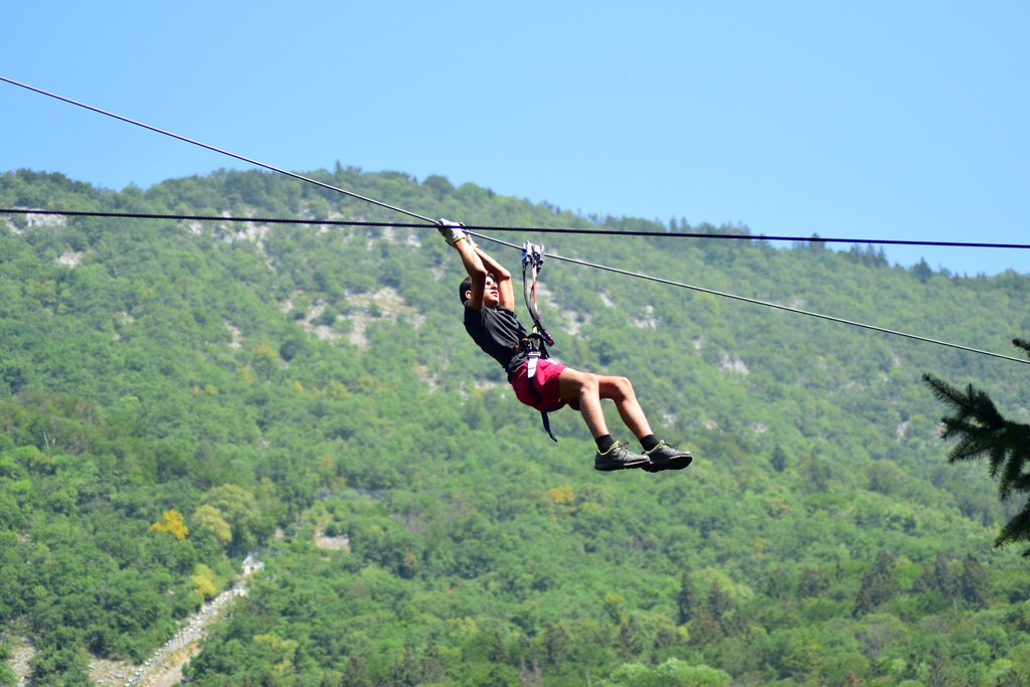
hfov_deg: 19.5
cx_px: 515
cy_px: 344
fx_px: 3004
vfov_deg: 13.0
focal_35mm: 105
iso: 180
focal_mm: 70
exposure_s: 1/640
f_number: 4
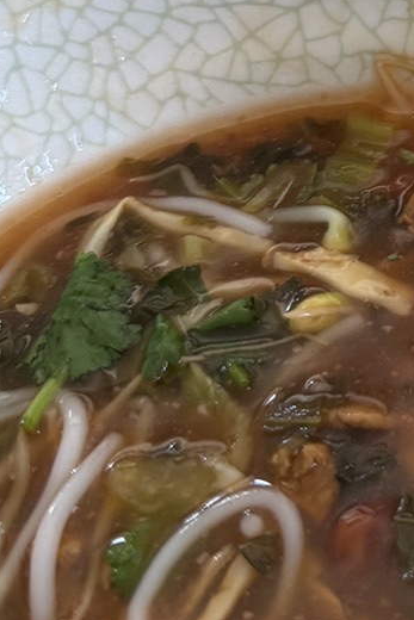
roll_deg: +2.6
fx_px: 1655
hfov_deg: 12.6
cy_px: -5
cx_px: 815
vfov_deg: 20.5
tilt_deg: -44.7
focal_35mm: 96
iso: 160
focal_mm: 6.76
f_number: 1.78
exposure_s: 1/121
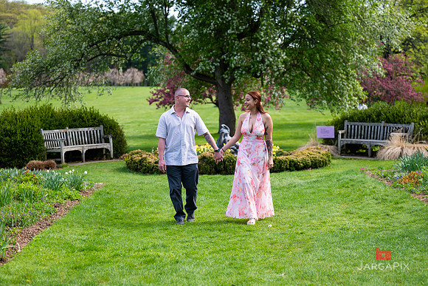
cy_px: 144
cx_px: 221
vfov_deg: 18.3
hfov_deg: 27.2
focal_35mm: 74
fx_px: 885
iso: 200
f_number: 3.2
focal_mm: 70
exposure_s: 1/1250
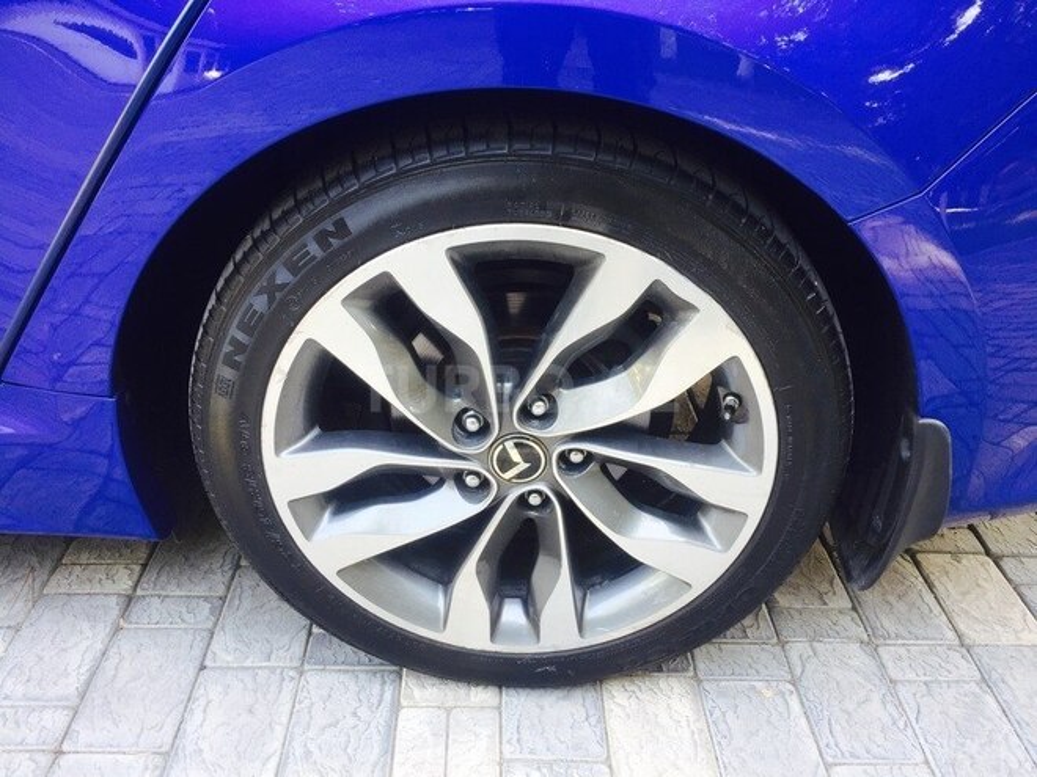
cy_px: 388
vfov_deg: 48.2
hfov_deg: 61.7
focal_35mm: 29
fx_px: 869
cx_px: 518
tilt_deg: -32.1
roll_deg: -3.4
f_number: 2.2
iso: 40
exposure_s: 1/50
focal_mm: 4.15
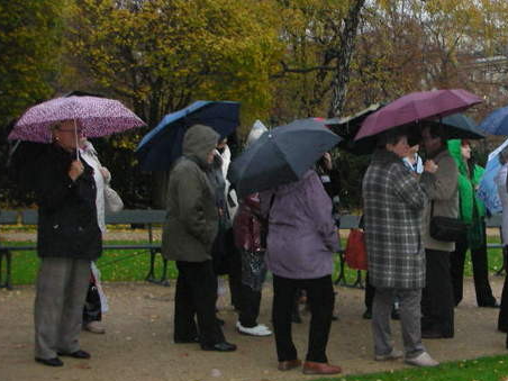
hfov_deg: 30.9
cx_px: 350
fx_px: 910
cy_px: 175
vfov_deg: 23.6
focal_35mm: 62
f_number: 3
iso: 200
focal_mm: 5.8
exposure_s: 1/60.1
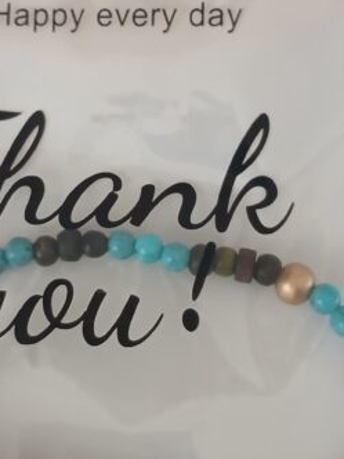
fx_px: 861
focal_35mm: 65
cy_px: 185
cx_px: 115
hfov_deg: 22.5
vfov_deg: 29.8
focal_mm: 3.98
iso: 250
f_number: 1.8
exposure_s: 1/33.3
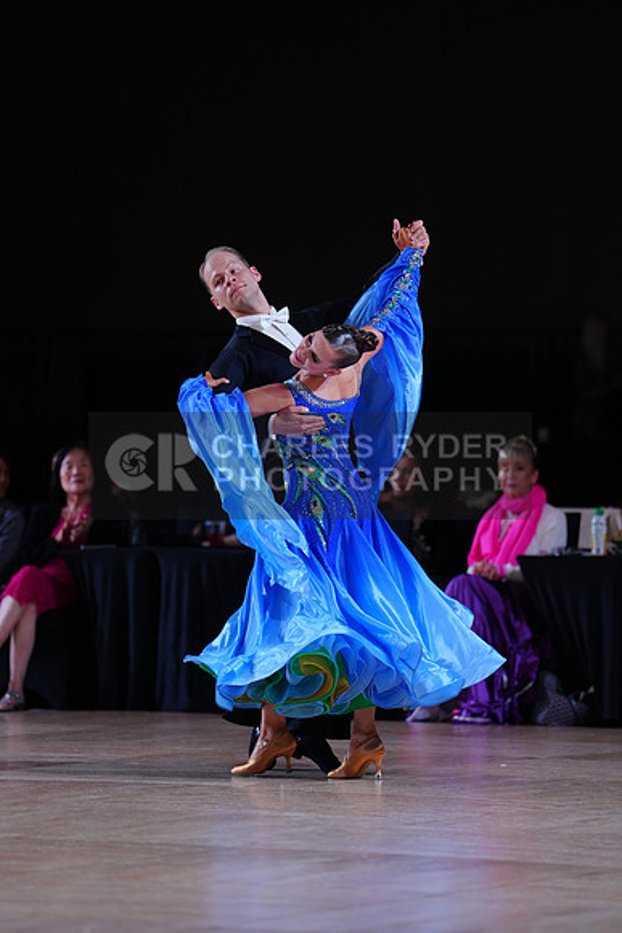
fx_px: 5180
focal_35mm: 200
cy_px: 466
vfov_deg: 10.3
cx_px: 311
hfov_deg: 6.9
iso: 640
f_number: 2.8
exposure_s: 1/500
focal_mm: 200
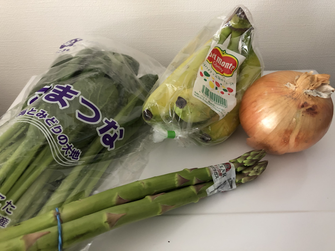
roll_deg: +1.9
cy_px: 126
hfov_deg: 63.4
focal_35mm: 28
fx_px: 271
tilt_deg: -38.0
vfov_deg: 49.7
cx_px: 168
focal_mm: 3.99
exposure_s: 1/6
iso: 80
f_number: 1.8
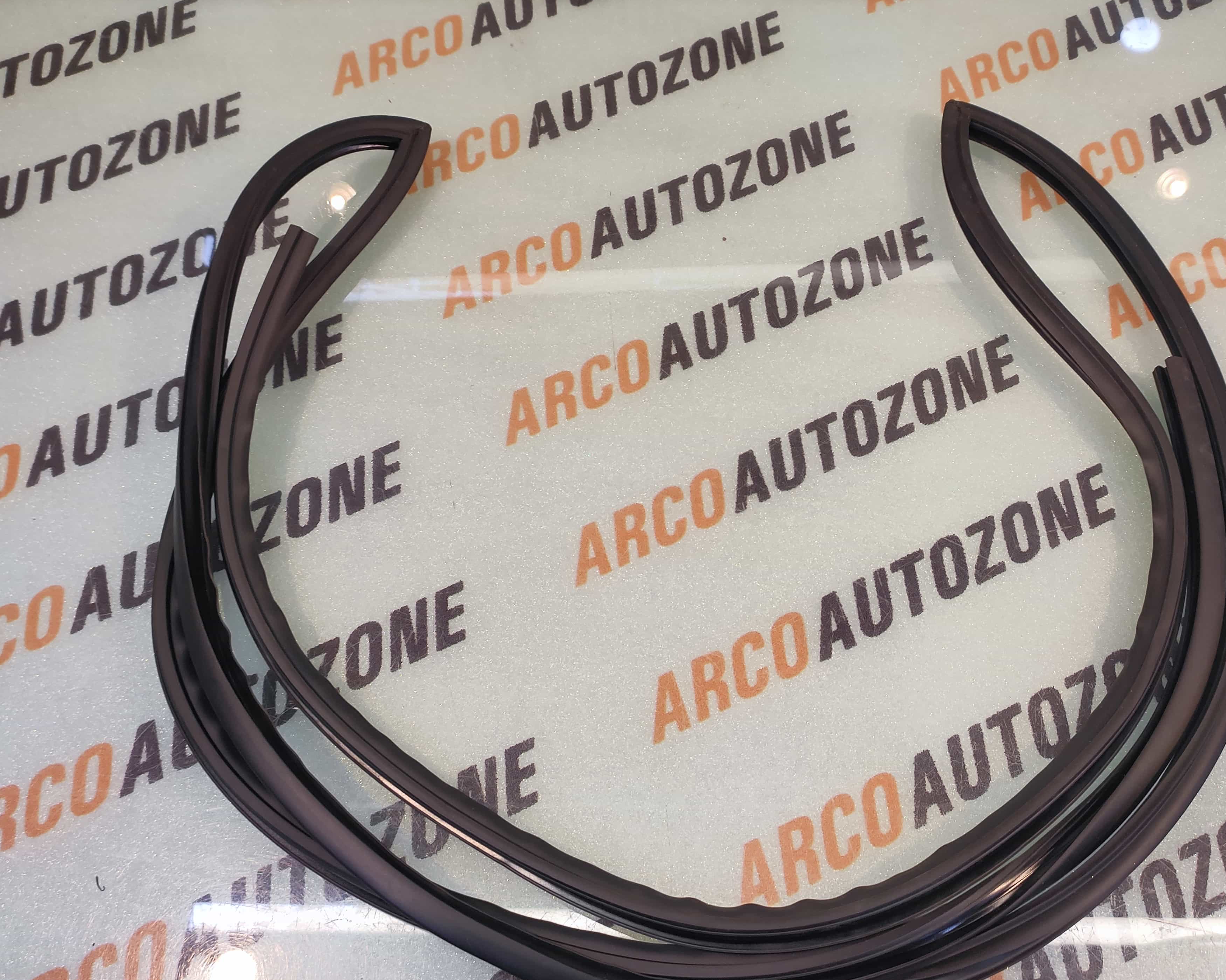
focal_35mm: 22
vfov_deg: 62.9
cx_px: 662
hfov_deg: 74.9
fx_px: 798
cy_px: 556
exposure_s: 1/33
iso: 137
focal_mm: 4.74
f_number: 1.79
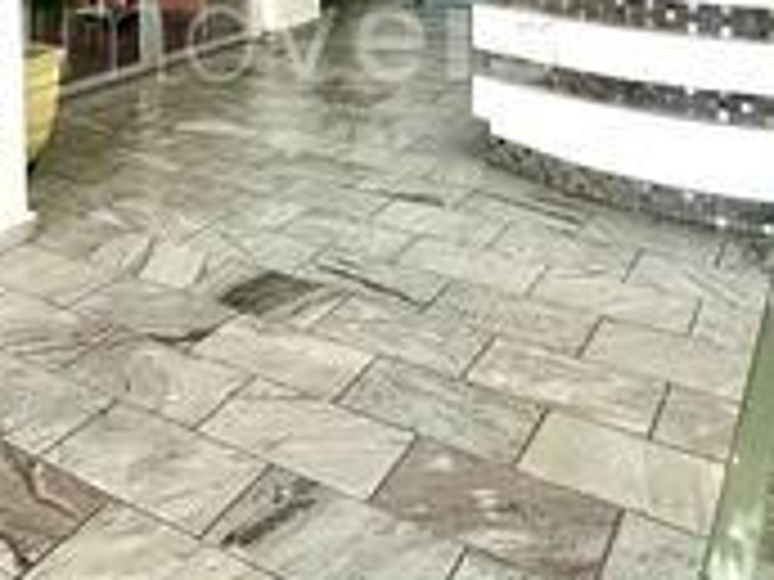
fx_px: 872
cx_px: 400
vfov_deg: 31.6
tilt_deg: -2.5
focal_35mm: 39
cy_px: -94
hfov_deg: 47.9
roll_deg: +0.5
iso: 320
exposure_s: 1/60
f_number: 2.2
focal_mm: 2.22
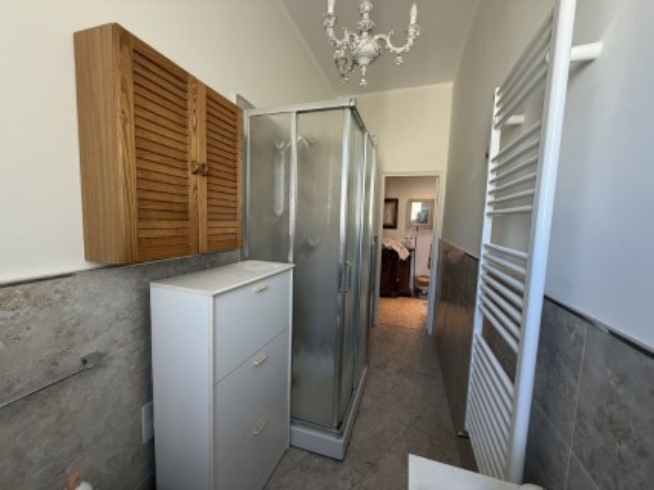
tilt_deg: -5.5
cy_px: 245
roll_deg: -1.9
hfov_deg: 102.1
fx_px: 264
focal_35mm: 14
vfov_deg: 85.6
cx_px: 327
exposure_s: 1/100
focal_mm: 2.22
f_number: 2.2
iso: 320
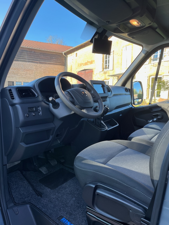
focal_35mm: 26
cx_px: 84
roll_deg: -1.1
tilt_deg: -7.3
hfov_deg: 53.1
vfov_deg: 67.3
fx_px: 169
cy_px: 112
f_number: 1.6
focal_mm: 5.1
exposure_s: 1/179
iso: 40
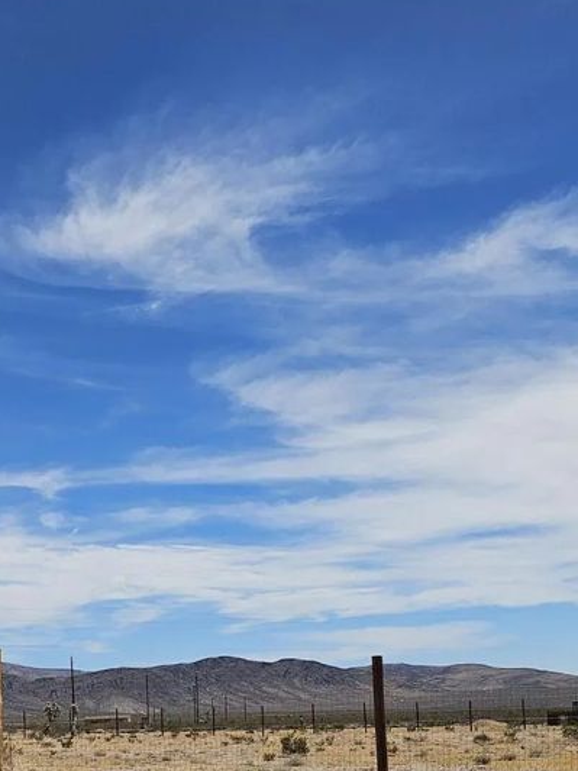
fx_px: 1314
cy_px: 741
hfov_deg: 24.0
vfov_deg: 30.7
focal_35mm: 59
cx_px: 45
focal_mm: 6.3
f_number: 1.7
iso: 10
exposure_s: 1/2163
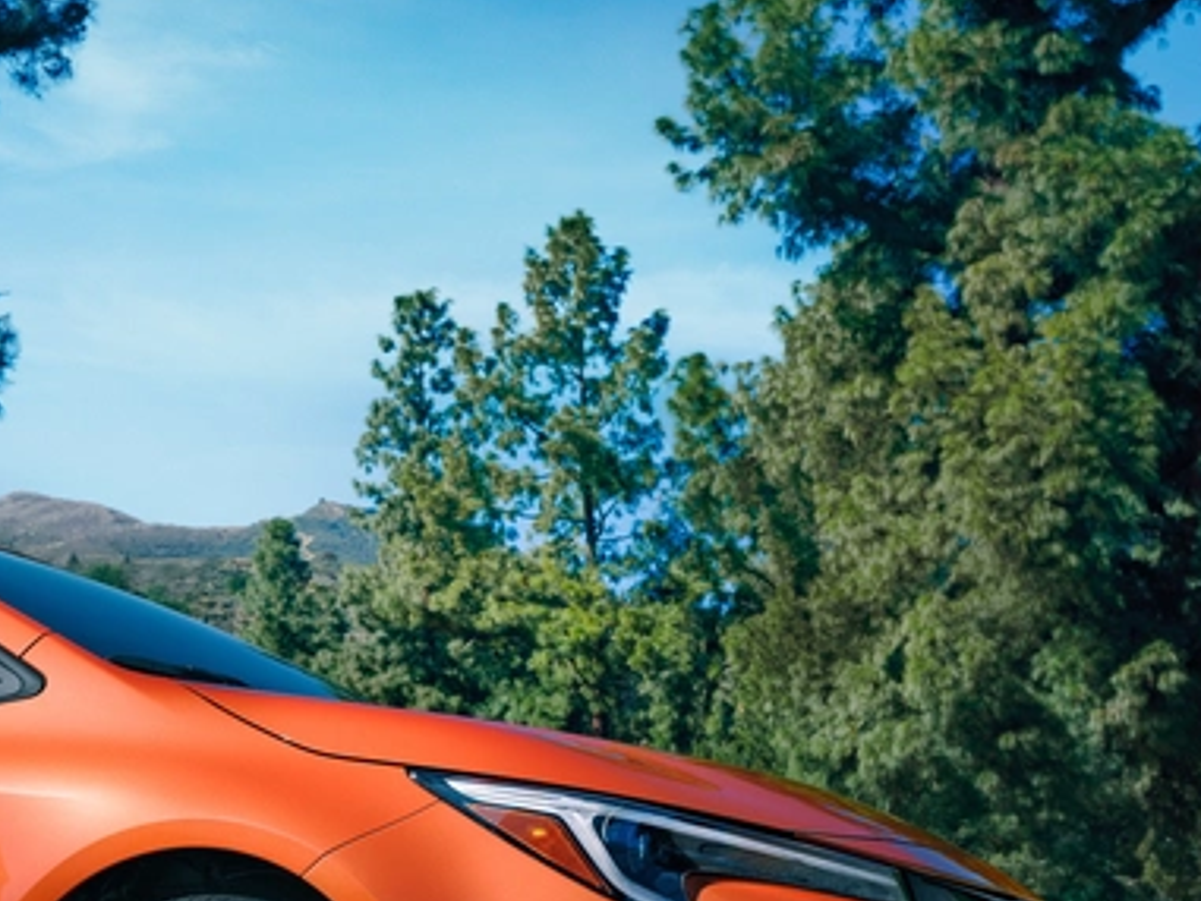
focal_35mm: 84
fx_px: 2915
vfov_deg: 17.3
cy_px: 822
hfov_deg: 23.2
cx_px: 416
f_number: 10
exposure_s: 1/500
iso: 400
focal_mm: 50
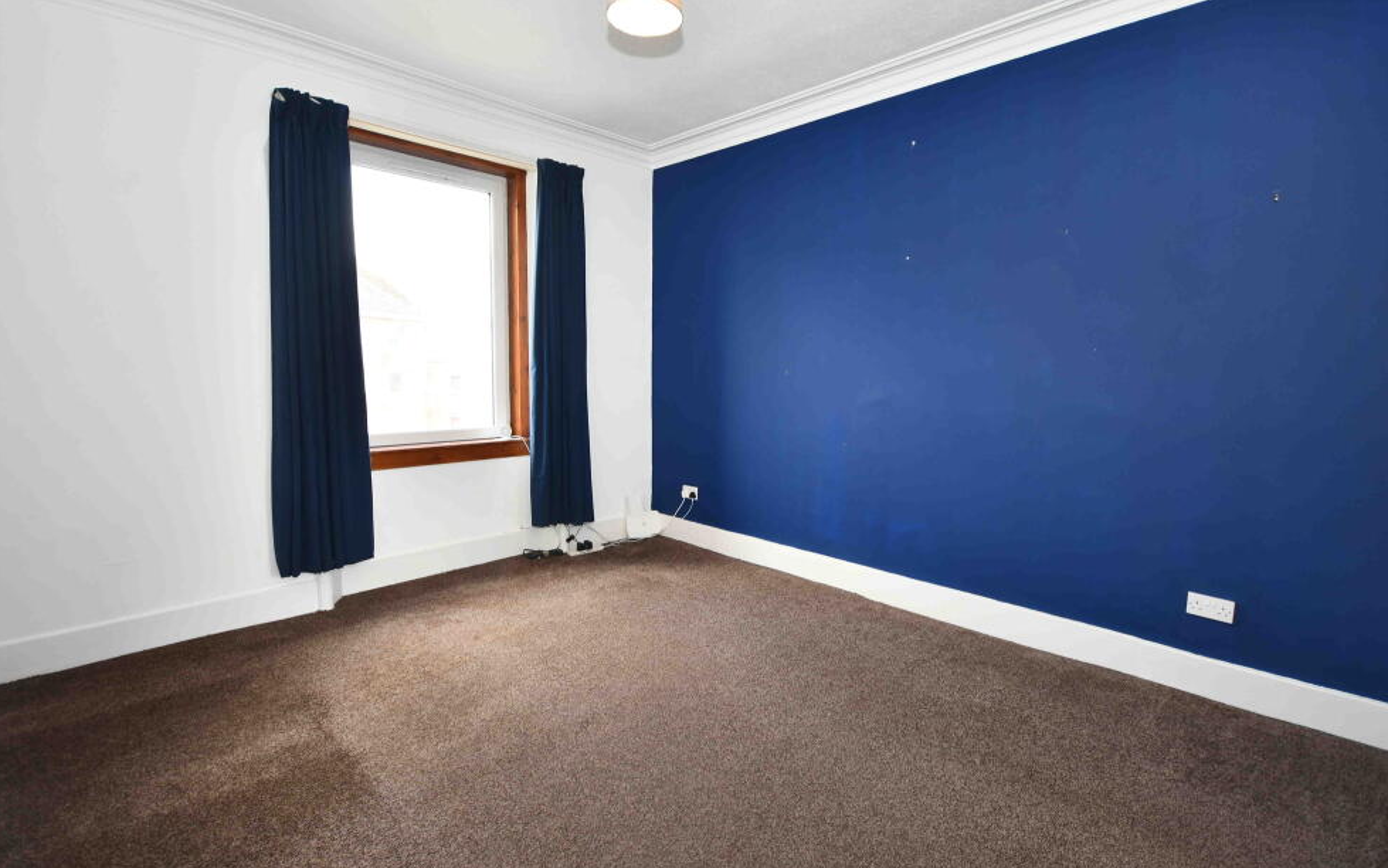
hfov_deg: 97.8
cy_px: 415
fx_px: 605
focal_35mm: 16
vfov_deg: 71.2
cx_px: 710
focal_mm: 10
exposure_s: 1/60
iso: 360
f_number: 4
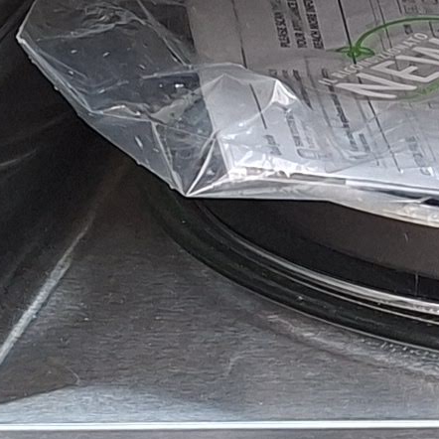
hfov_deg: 9.2
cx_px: 707
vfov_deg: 9.5
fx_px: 2640
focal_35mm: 184
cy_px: 123
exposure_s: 1/33
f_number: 1.8
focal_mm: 5.54
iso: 250
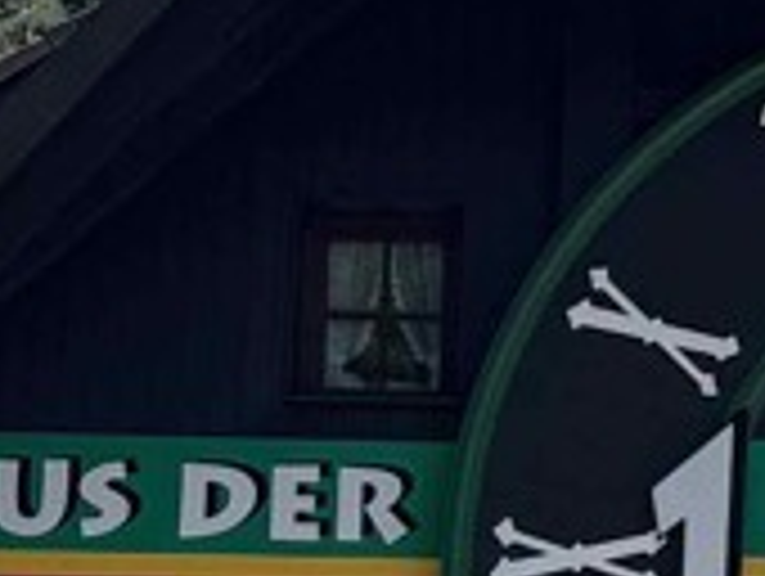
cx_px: 1076
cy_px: 670
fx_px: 3740
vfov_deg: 8.7
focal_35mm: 169
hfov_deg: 11.3
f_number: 1.78
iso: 80
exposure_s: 1/3247
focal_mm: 6.76
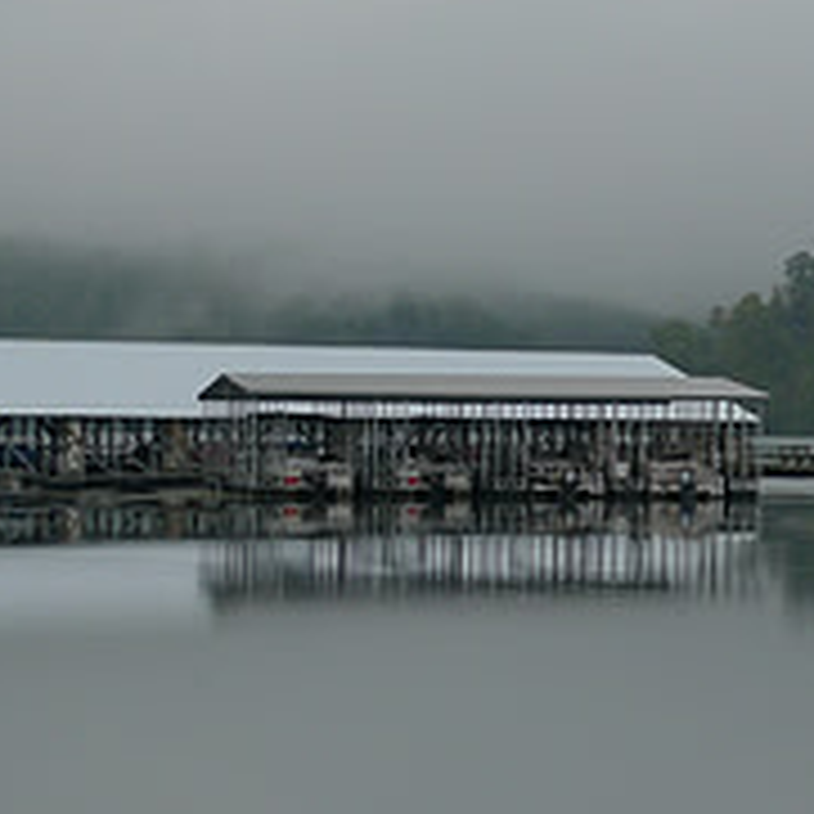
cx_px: 994
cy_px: 227
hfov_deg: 10.1
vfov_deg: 10.3
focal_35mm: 170
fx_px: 4523
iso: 80
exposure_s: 1/200
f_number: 2.8
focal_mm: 12.8
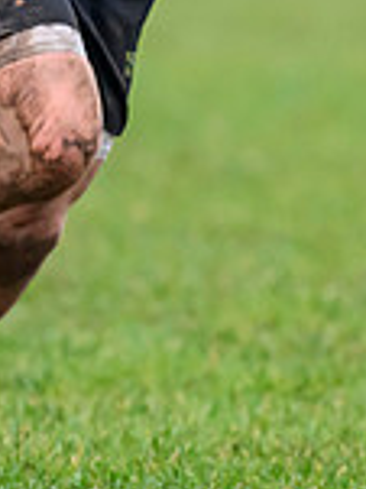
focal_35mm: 1697
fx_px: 23957
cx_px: -306
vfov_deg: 1.2
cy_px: -160
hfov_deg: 0.9
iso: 4000
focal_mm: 400
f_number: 4
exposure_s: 1/1600
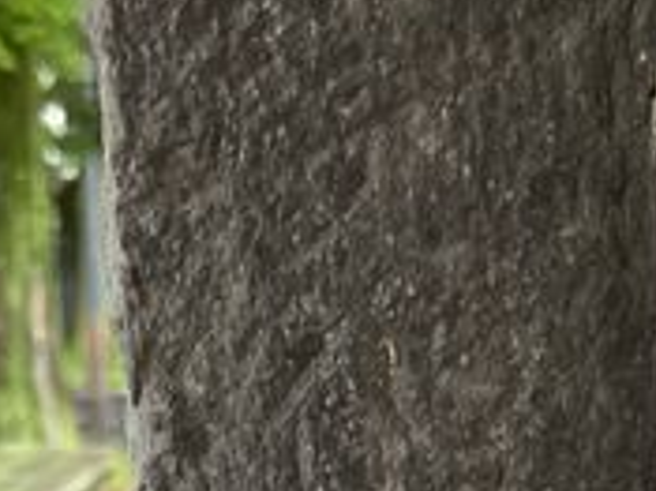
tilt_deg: -17.7
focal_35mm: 119
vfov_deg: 11.4
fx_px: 2254
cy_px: 930
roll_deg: -0.1
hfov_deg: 16.5
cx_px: 262
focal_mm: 5.7
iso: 64
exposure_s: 1/121
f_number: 1.5
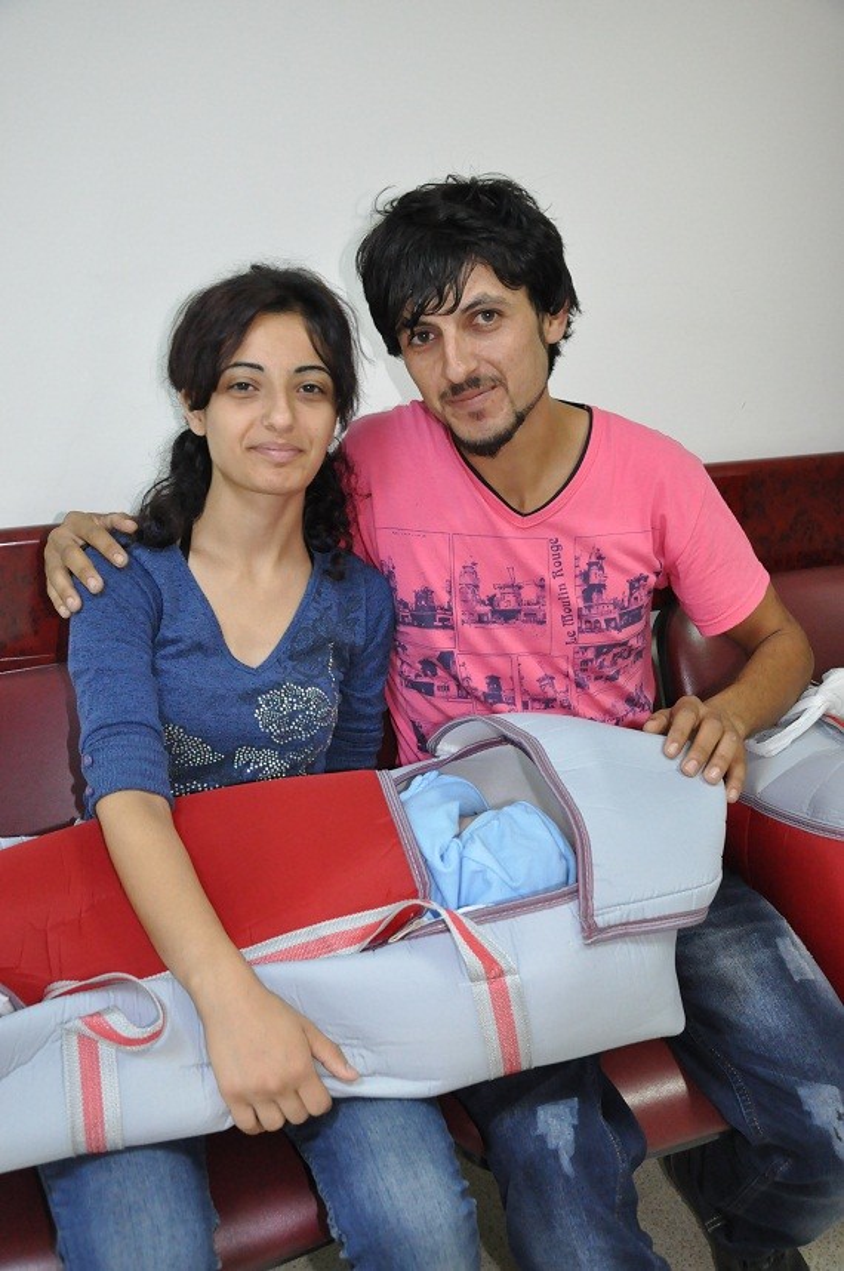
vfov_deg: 53.2
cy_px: 636
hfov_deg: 36.8
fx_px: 1269
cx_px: 422
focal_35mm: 36
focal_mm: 24
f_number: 5
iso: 2000
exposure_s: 1/60
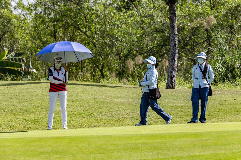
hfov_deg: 5.2
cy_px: 80
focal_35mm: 400
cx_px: 120
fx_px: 2678
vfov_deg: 3.4
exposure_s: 1/4000
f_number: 9
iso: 1000
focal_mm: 400
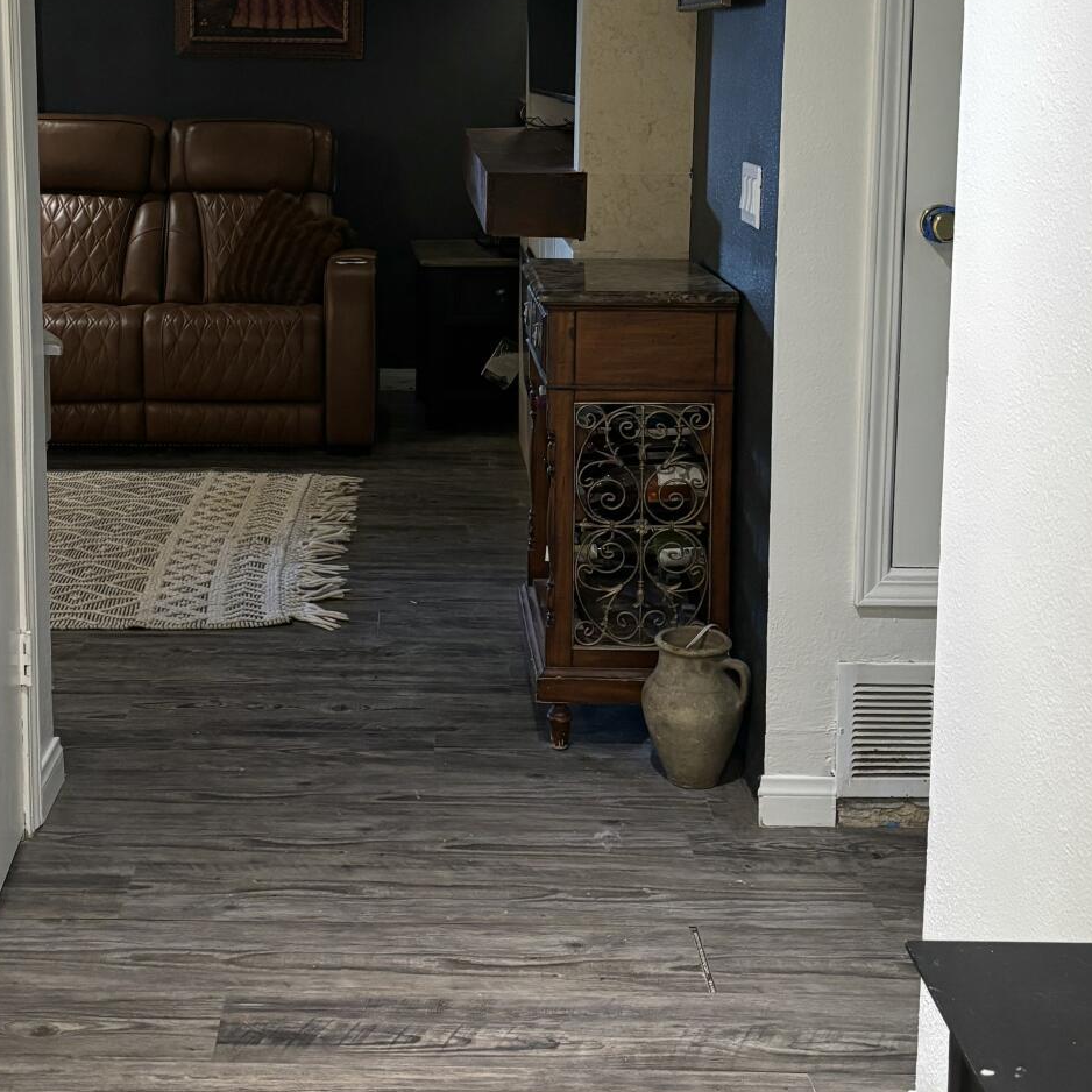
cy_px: 274
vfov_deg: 34.0
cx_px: 395
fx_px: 1749
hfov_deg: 34.5
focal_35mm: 49
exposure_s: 1/60
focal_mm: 5.96
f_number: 1.6
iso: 500
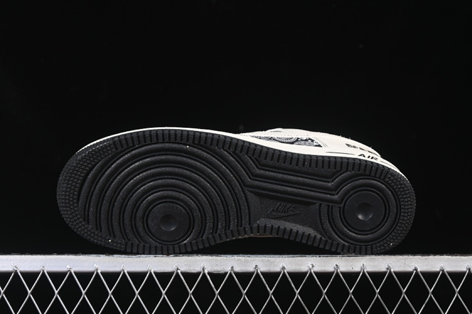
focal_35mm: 75
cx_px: 236
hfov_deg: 27.0
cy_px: 157
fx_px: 983
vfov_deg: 18.2
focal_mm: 50
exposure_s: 1/60
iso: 160
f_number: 6.3
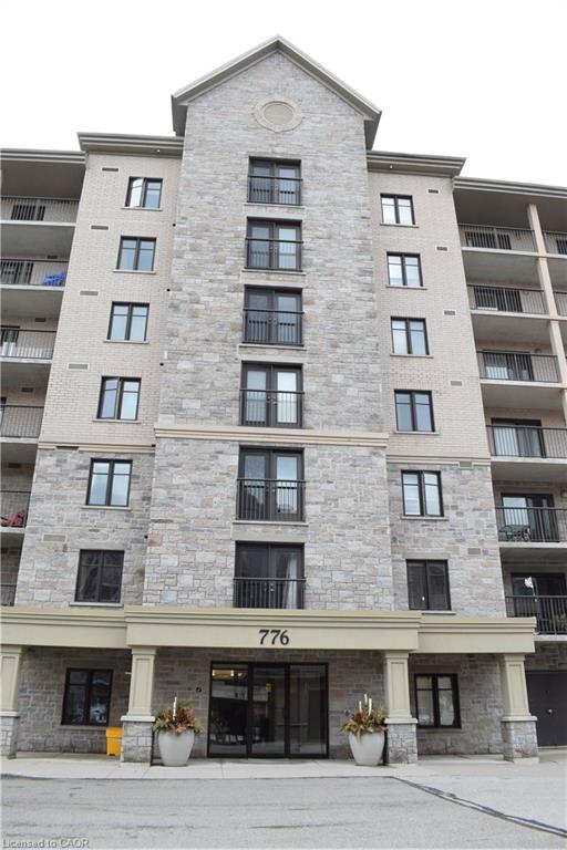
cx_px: 284
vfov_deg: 67.4
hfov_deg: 47.9
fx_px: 638
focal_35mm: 27
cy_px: 425
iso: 800
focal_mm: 18
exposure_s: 1/160
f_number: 9
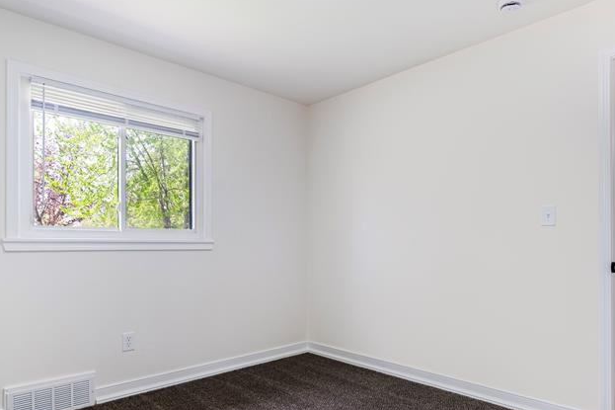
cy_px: 251
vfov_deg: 54.6
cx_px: 329
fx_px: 393
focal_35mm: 23
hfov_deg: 76.0
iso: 100
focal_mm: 14
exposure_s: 1/250
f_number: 8
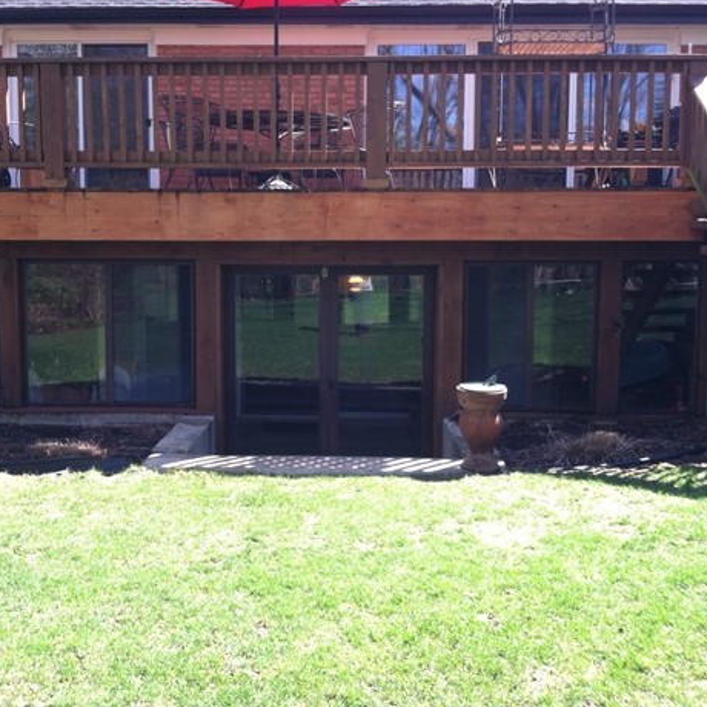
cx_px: 310
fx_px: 994
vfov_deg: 39.2
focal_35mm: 43
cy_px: 349
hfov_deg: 39.1
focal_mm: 3.85
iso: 80
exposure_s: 1/217
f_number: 2.8
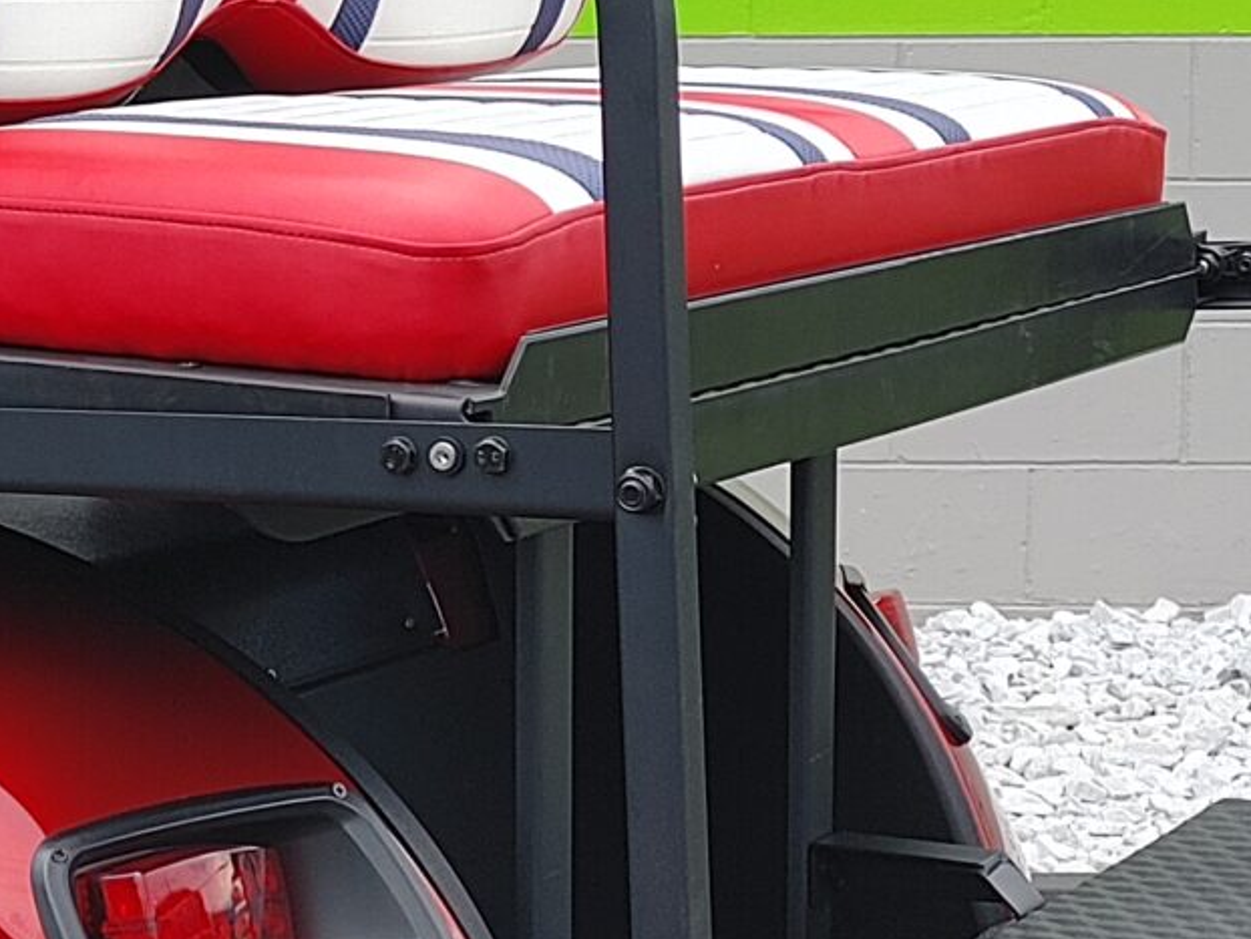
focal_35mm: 107
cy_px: 346
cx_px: -374
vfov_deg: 13.8
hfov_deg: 17.3
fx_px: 3868
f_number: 1.8
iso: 50
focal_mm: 4.81
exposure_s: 1/351
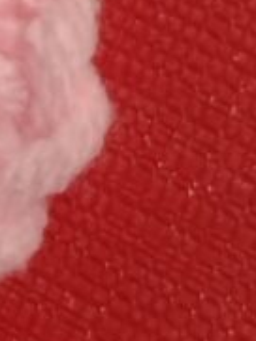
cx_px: -316
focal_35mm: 272
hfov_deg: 5.3
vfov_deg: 7.2
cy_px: -73
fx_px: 2679
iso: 2384
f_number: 1.75
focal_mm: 5.25
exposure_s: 1/25
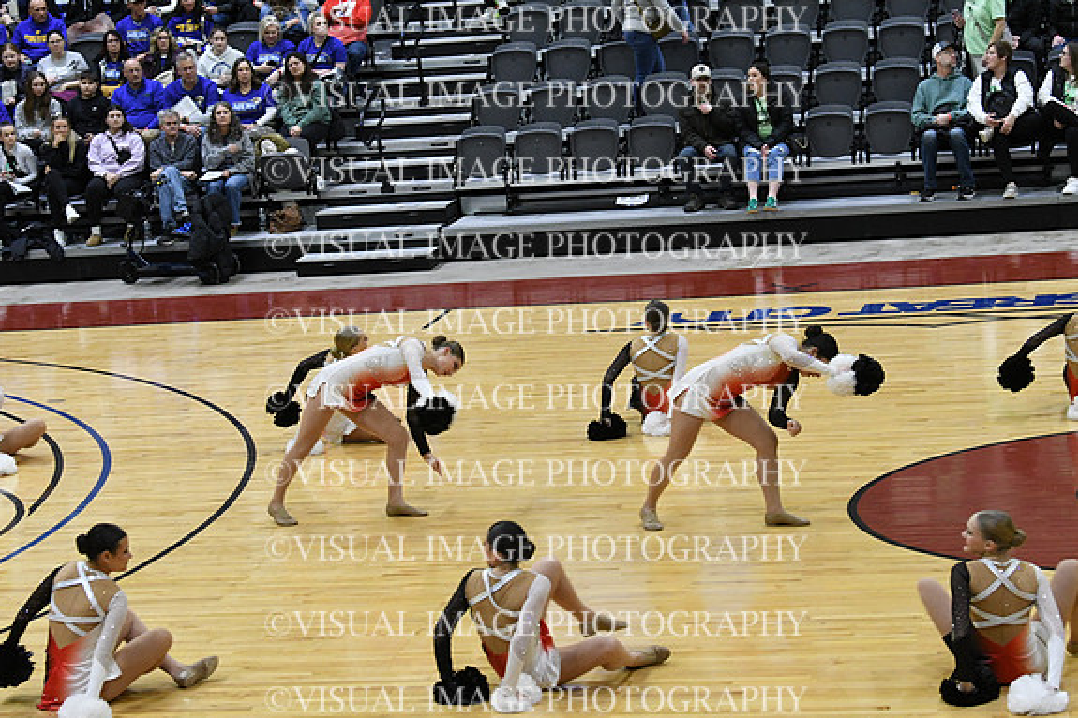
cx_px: 536
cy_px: 359
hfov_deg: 19.3
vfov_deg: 12.9
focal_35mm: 106
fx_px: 3173
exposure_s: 1/400
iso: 4000
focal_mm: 70
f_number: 4
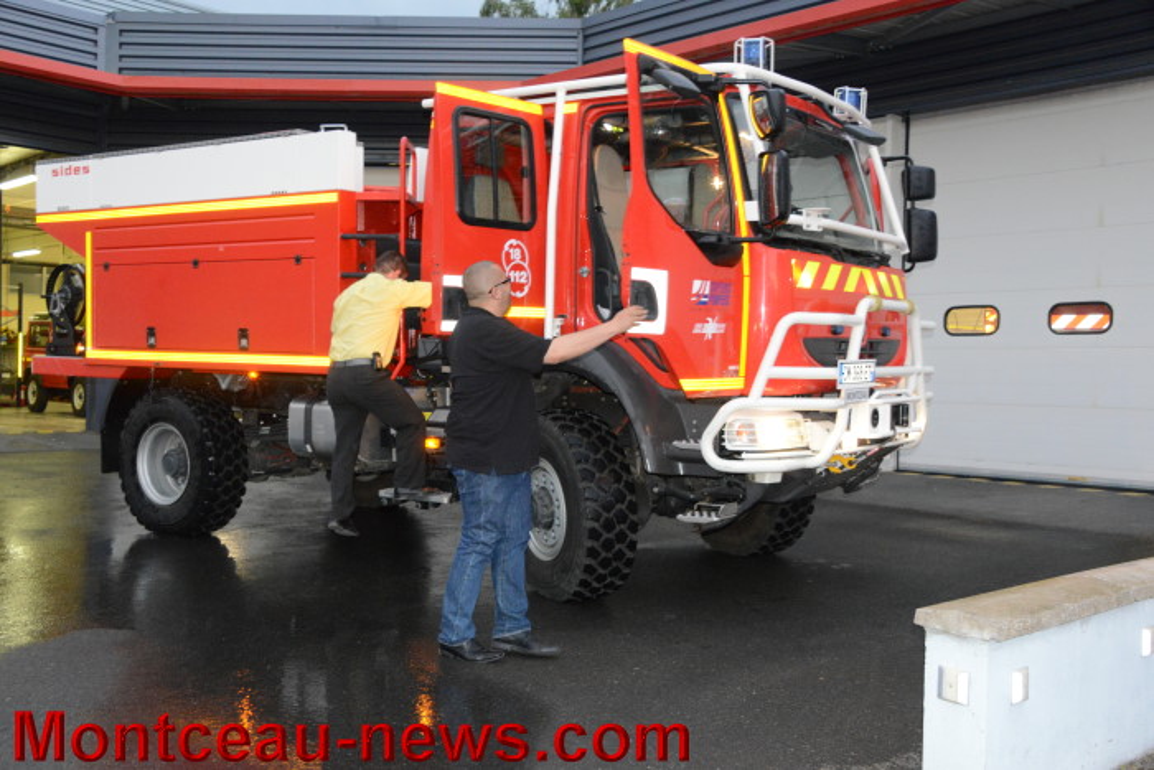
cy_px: 385
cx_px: 577
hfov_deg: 53.1
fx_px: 1154
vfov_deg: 36.9
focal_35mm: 36
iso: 6400
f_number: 8
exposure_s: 1/60
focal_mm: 36
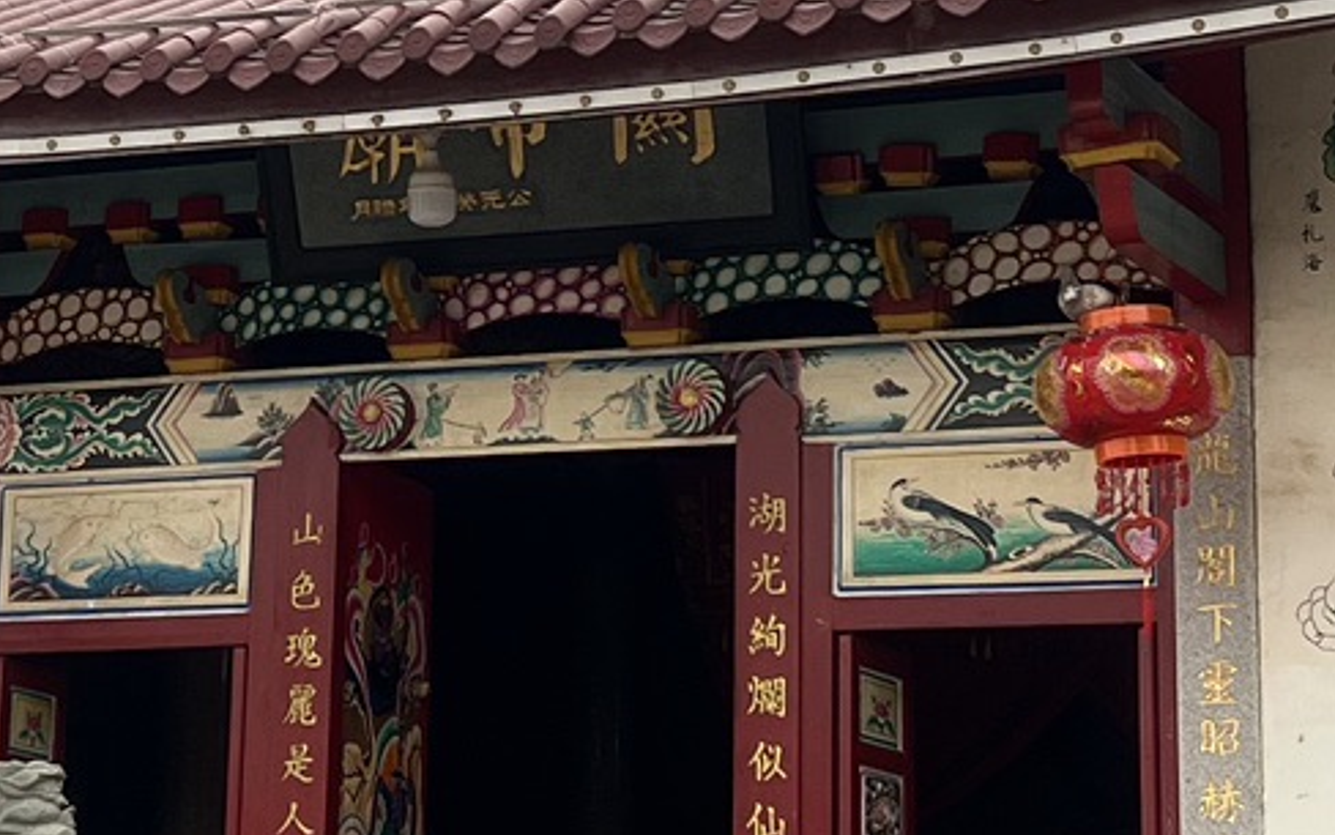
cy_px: 142
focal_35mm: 113
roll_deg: -2.4
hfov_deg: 18.4
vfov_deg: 11.5
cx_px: 394
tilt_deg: +14.8
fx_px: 4111
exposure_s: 1/319
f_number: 1.5
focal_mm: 5.7
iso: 50
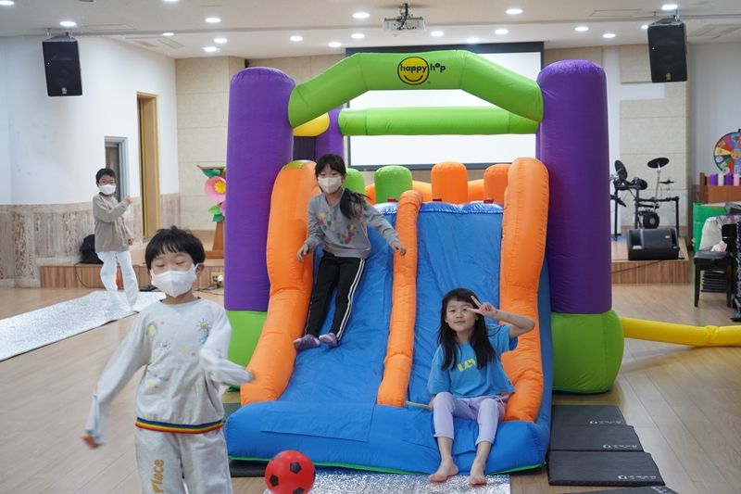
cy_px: 247
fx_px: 1049
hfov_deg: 38.9
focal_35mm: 51
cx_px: 370
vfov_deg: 26.5
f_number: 4
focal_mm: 51
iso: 3200
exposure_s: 1/160
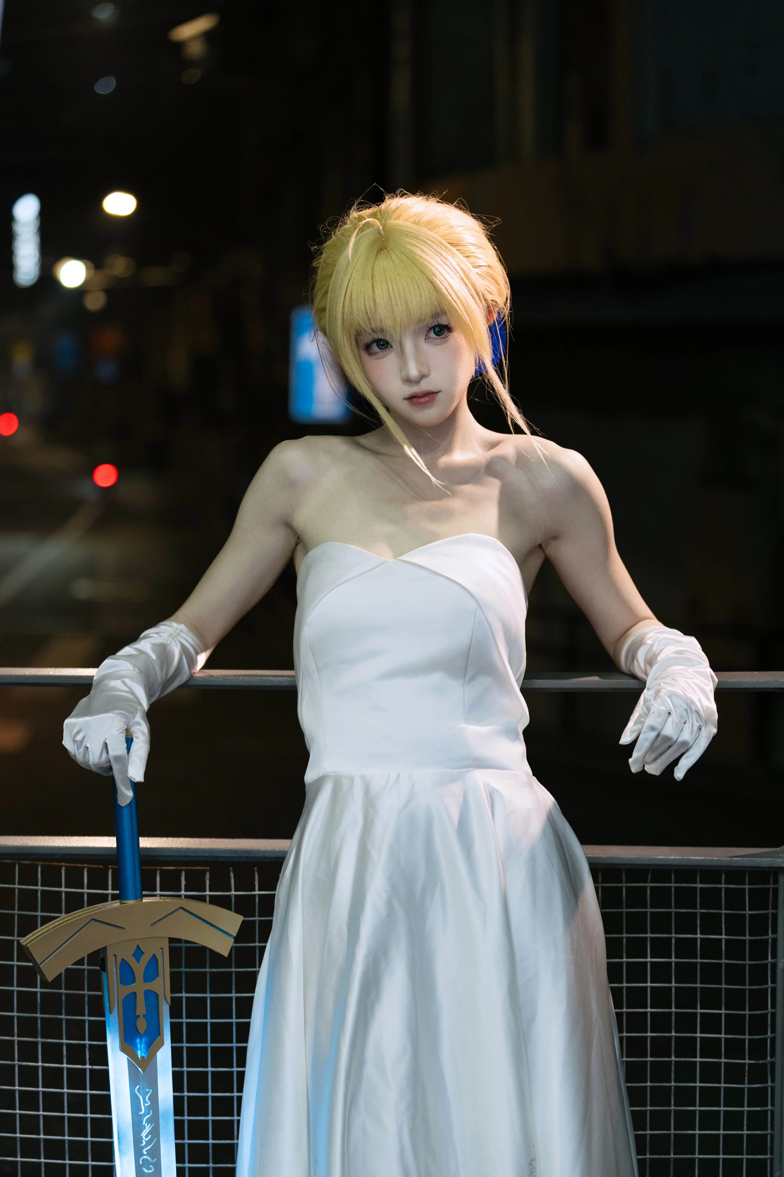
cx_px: 392
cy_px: 588
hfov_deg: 18.4
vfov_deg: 27.3
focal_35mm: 74
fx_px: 2417
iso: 1600
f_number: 2.8
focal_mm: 74
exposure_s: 1/200
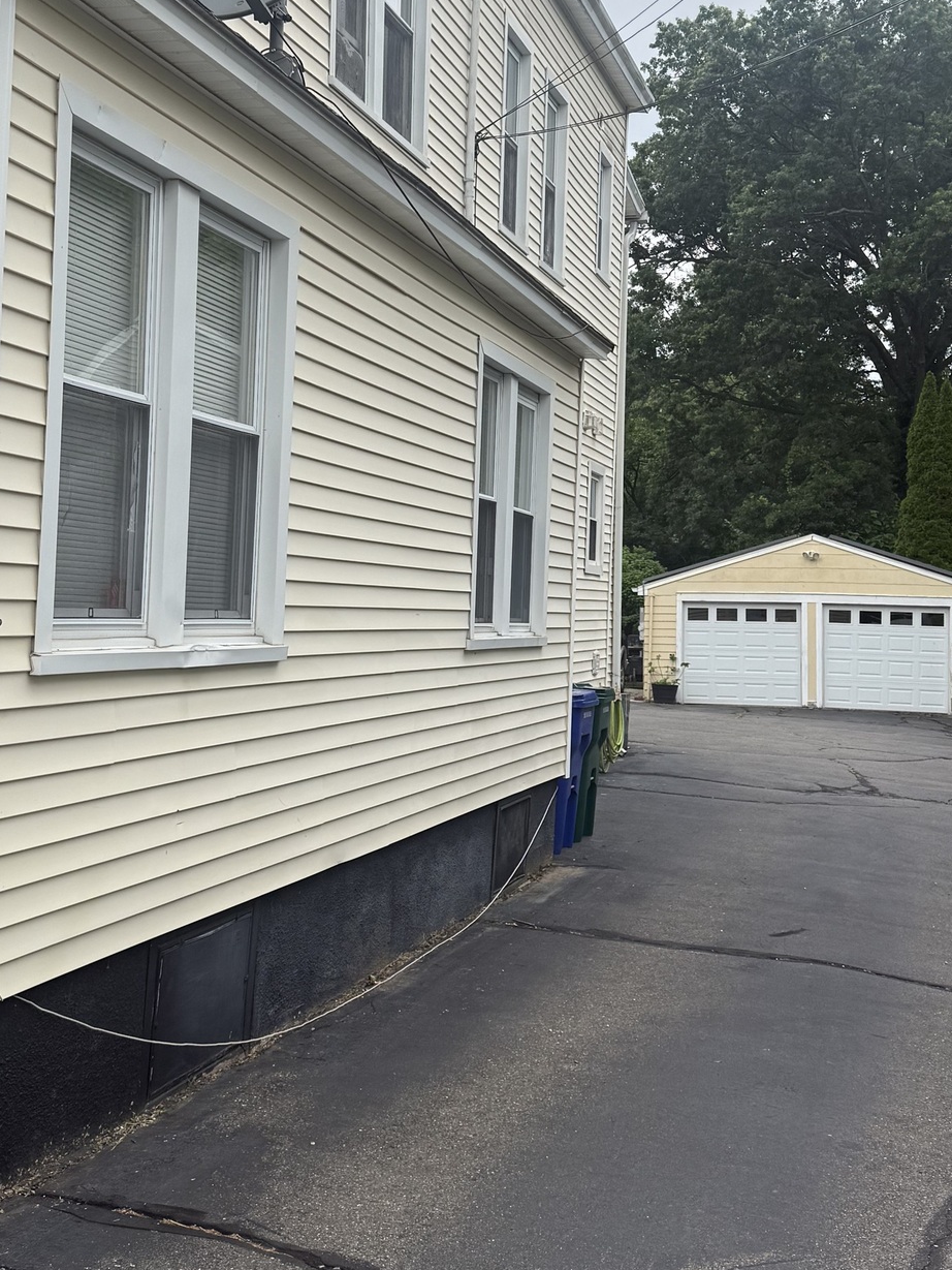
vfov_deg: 41.9
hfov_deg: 32.2
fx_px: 1650
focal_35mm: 45
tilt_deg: +5.4
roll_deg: -2.5
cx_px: 512
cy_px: 502
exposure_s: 1/3584
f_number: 1.78
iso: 80
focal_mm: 6.76
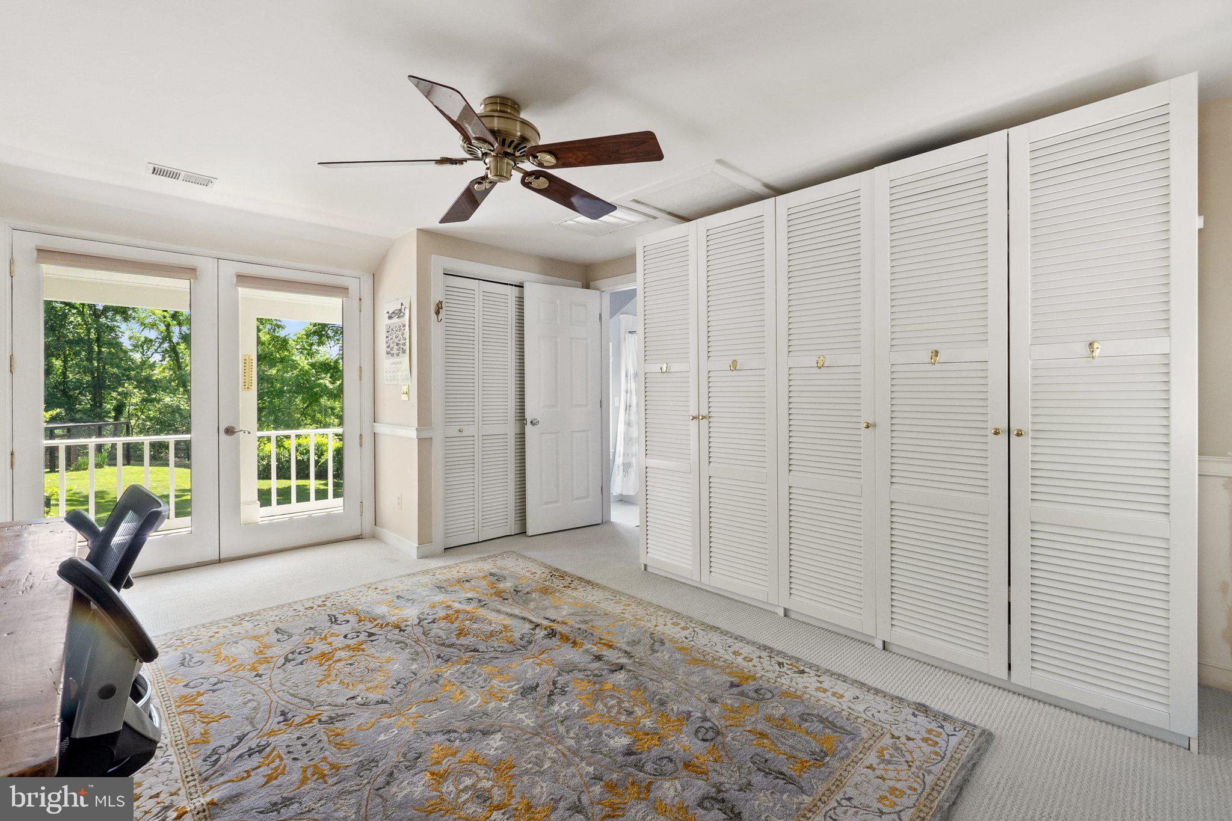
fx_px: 513
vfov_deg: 77.3
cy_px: 410
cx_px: 616
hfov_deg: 100.4
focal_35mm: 15
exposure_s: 1/13
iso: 640
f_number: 8
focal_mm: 10
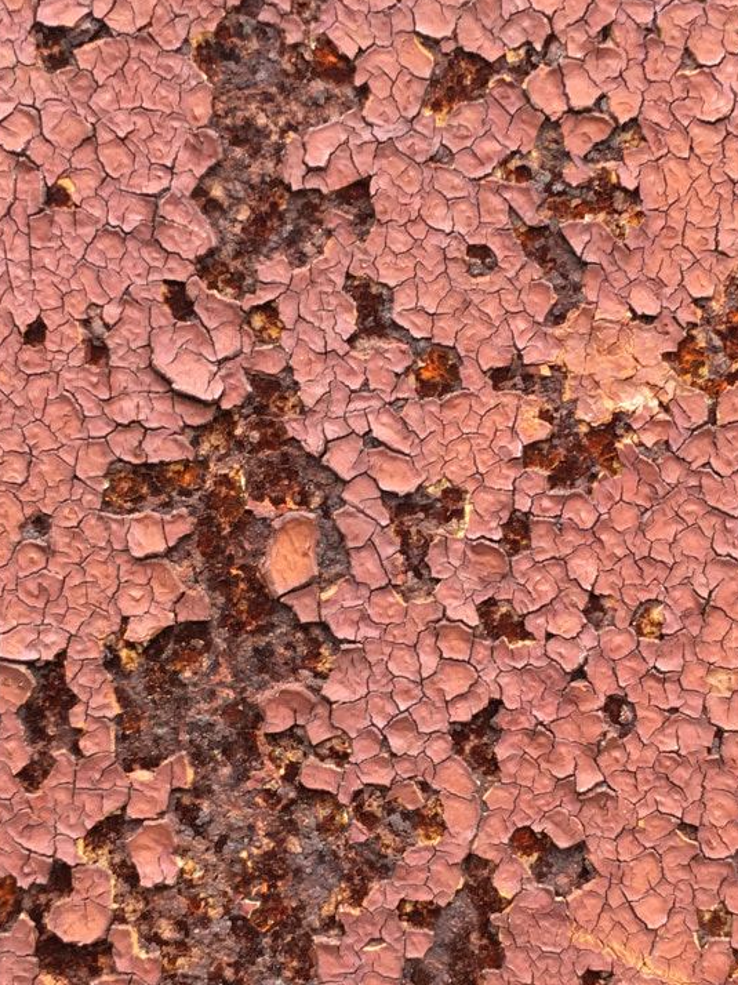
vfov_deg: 29.8
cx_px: 436
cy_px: 589
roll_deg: +1.7
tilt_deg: -5.4
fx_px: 1849
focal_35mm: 65
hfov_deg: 22.5
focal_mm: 4.15
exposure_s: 1/100
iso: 32
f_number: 2.2
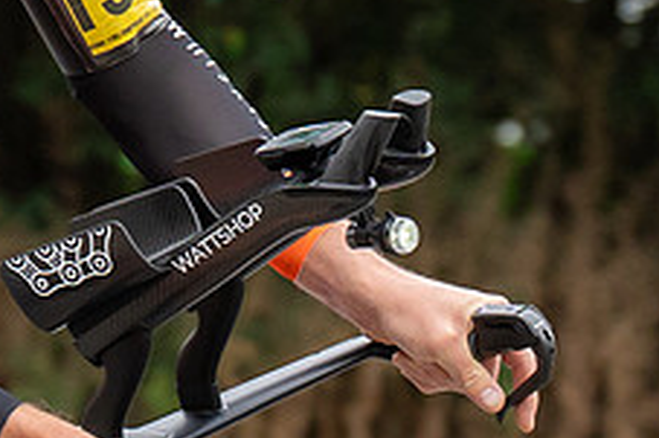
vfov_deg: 1.9
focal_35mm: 705
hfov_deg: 2.9
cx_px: -150
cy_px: 93
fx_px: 12896
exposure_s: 1/1000
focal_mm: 93
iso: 800
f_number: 4
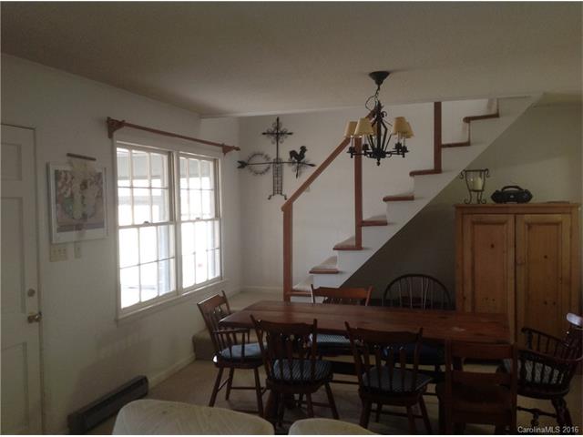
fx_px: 589
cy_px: 218
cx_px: 292
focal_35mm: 35
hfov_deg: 52.6
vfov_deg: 40.7
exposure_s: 1/15
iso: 160
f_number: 2.4
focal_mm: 4.28
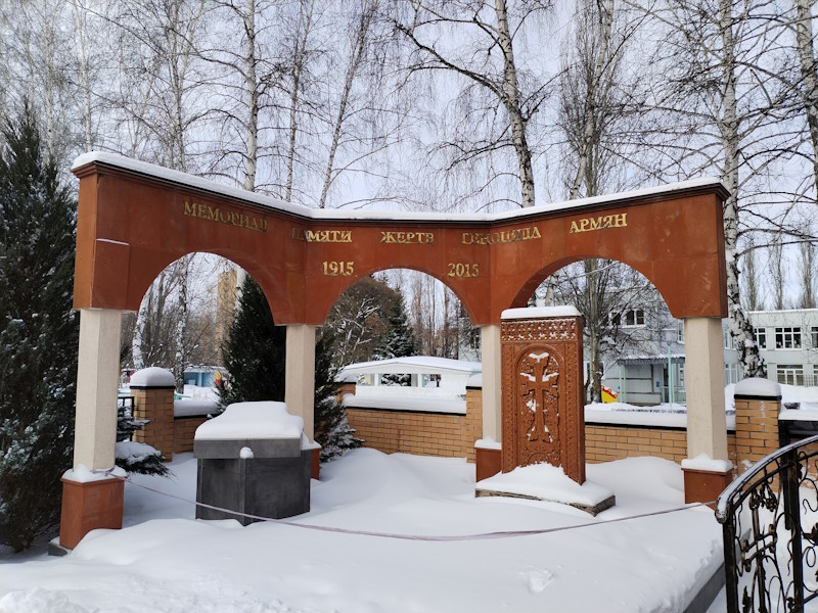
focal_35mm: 29
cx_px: 409
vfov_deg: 48.2
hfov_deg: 61.7
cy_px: 306
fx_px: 685
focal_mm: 4.75
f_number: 1.8
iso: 100
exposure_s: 1/764
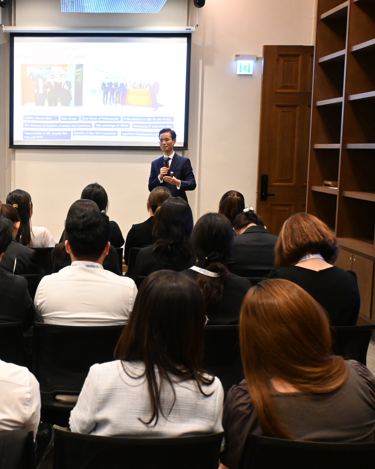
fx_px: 708
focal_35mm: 51
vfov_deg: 36.7
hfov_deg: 28.5
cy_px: 235
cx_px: 36
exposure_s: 1/125
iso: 3200
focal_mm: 24
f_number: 4.2
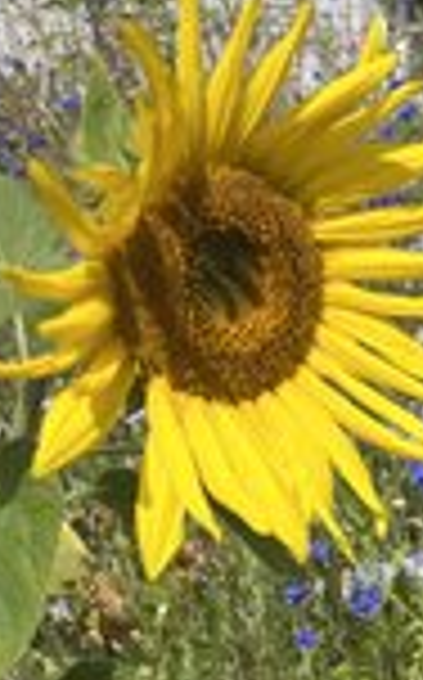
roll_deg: +5.3
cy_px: 504
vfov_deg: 27.9
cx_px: 531
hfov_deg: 16.9
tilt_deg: -22.9
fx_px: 1350
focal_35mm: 73
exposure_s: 1/6494
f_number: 1.6
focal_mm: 5.1
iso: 50
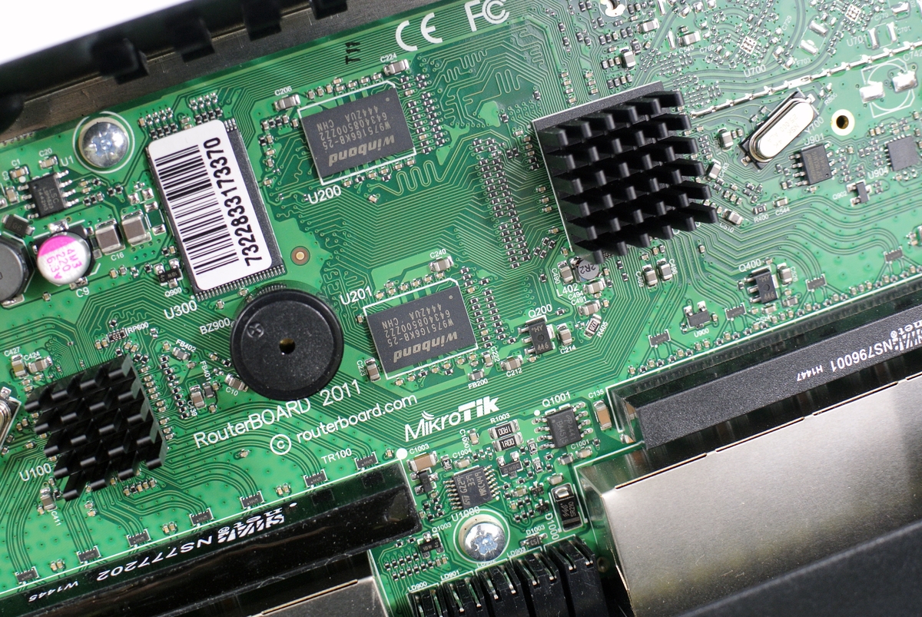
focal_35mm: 49
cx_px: 461
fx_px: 1256
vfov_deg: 27.6
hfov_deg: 40.3
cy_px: 308
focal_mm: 18.5
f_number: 4.5
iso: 400
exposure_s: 1/5
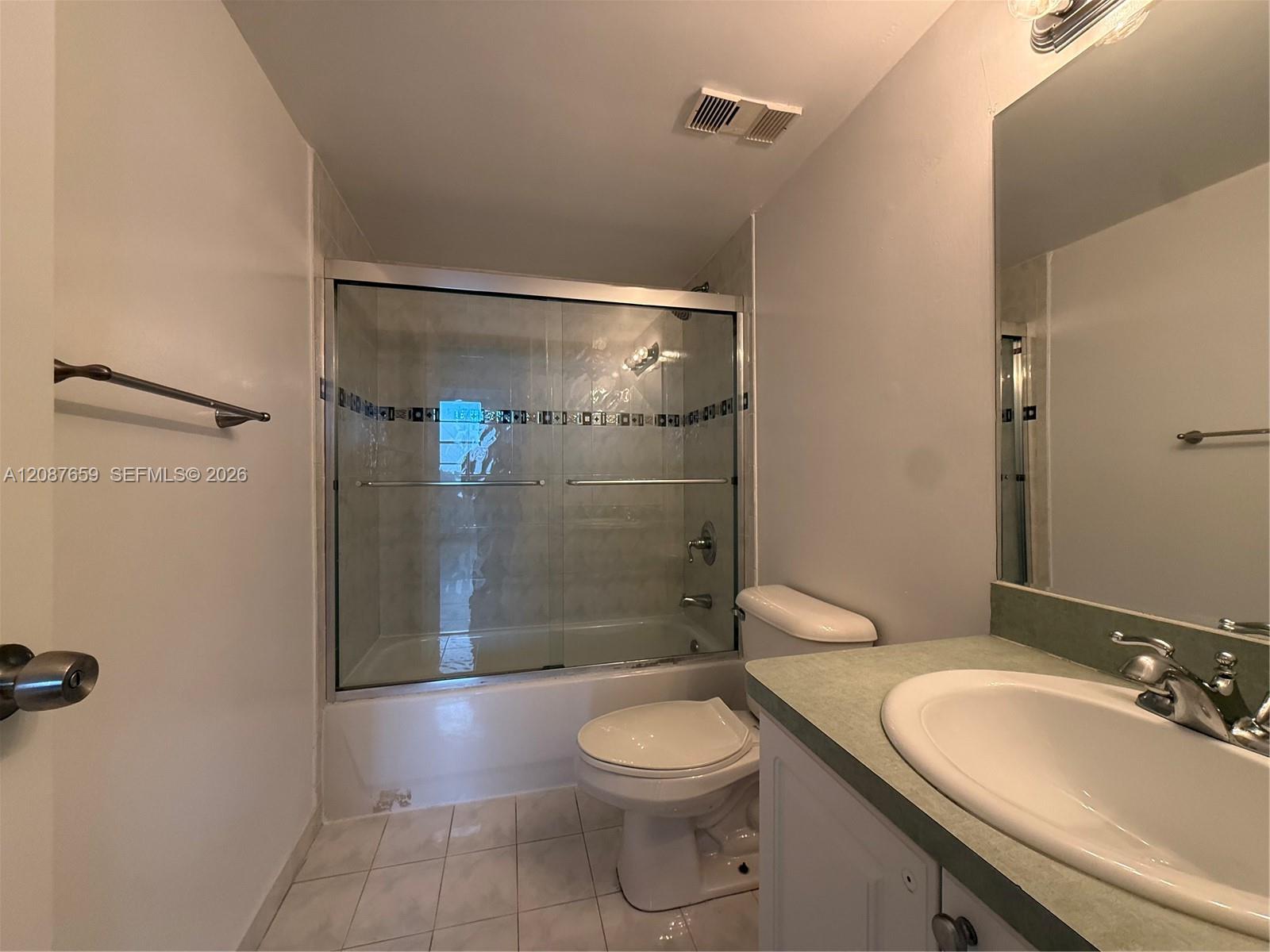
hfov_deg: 102.1
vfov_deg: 85.7
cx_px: 635
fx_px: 514
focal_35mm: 14
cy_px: 476
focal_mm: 2.22
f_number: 2.2
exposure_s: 1/60
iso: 250
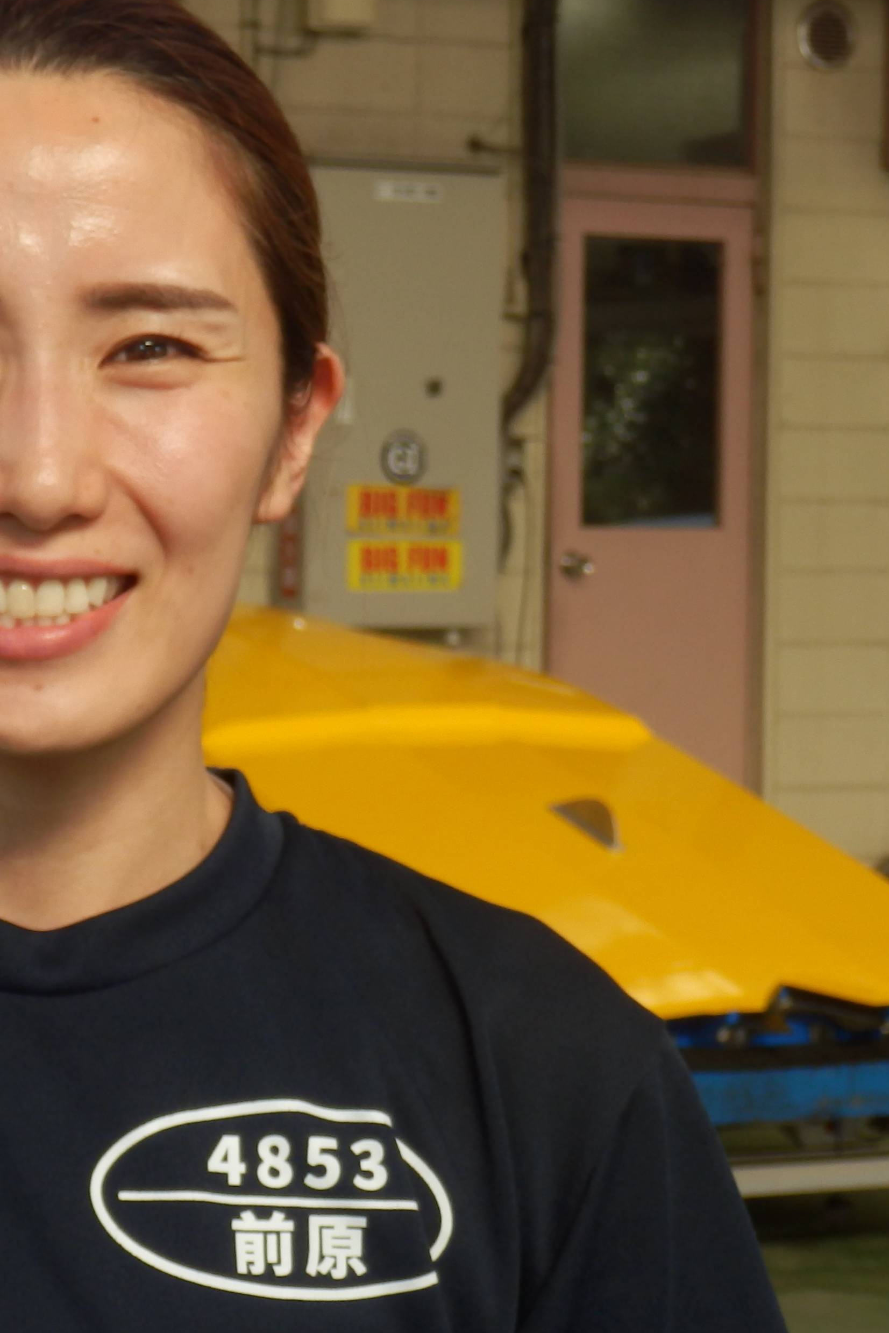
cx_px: 86
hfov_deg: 11.7
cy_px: 758
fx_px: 4296
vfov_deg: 17.6
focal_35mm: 116
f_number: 4.2
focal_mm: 10.8
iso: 80
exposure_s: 1/125
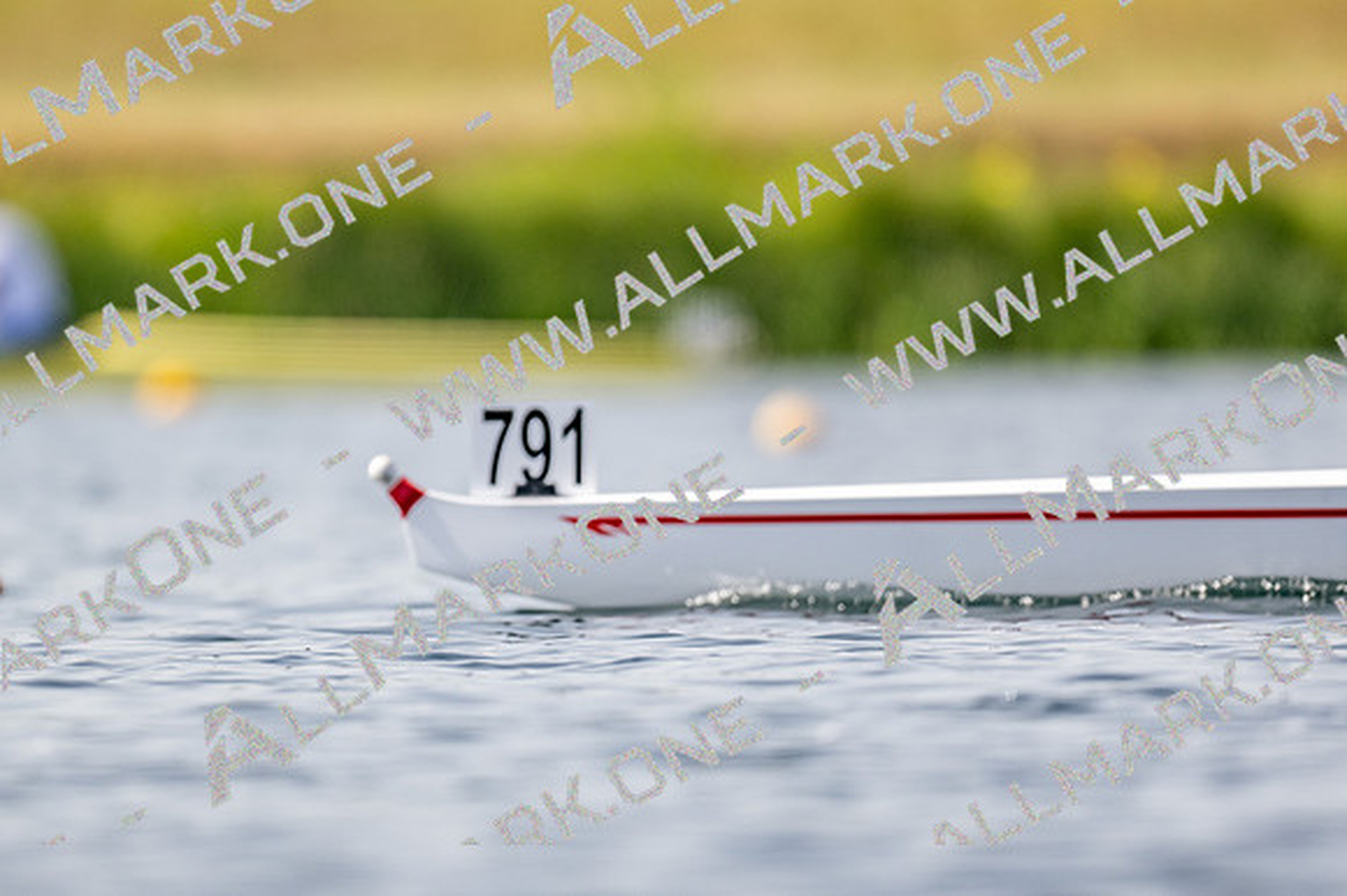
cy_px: 448
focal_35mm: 900
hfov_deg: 2.3
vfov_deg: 1.5
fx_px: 33662
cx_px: 674
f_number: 4
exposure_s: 1/2500
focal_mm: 600
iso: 140
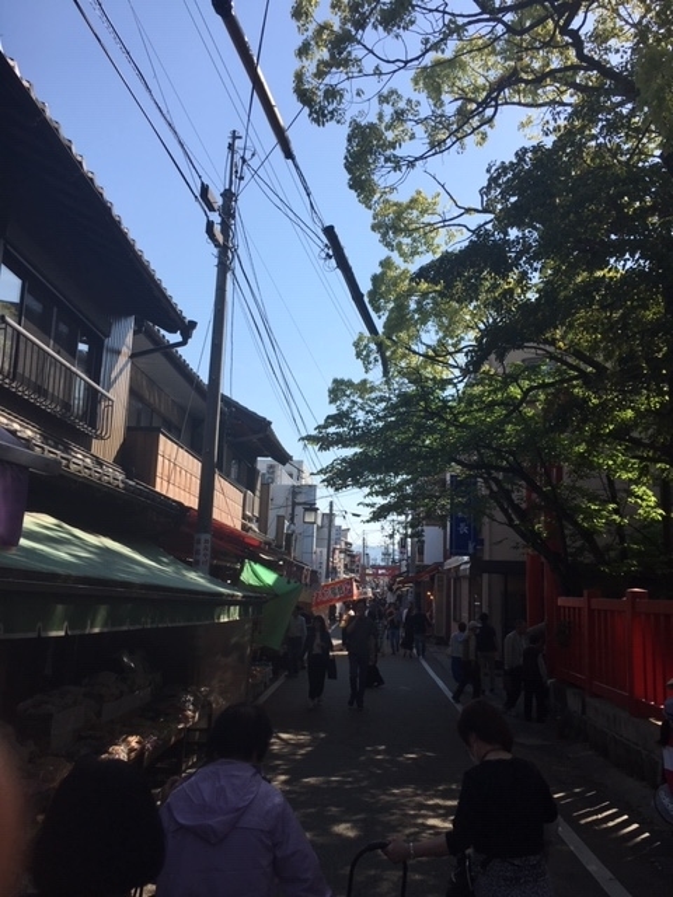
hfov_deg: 48.2
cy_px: 448
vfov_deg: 61.7
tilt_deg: +13.1
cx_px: 336
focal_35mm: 29
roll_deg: -3.3
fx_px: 752
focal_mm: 4.15
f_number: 2.2
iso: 25
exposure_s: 1/1832
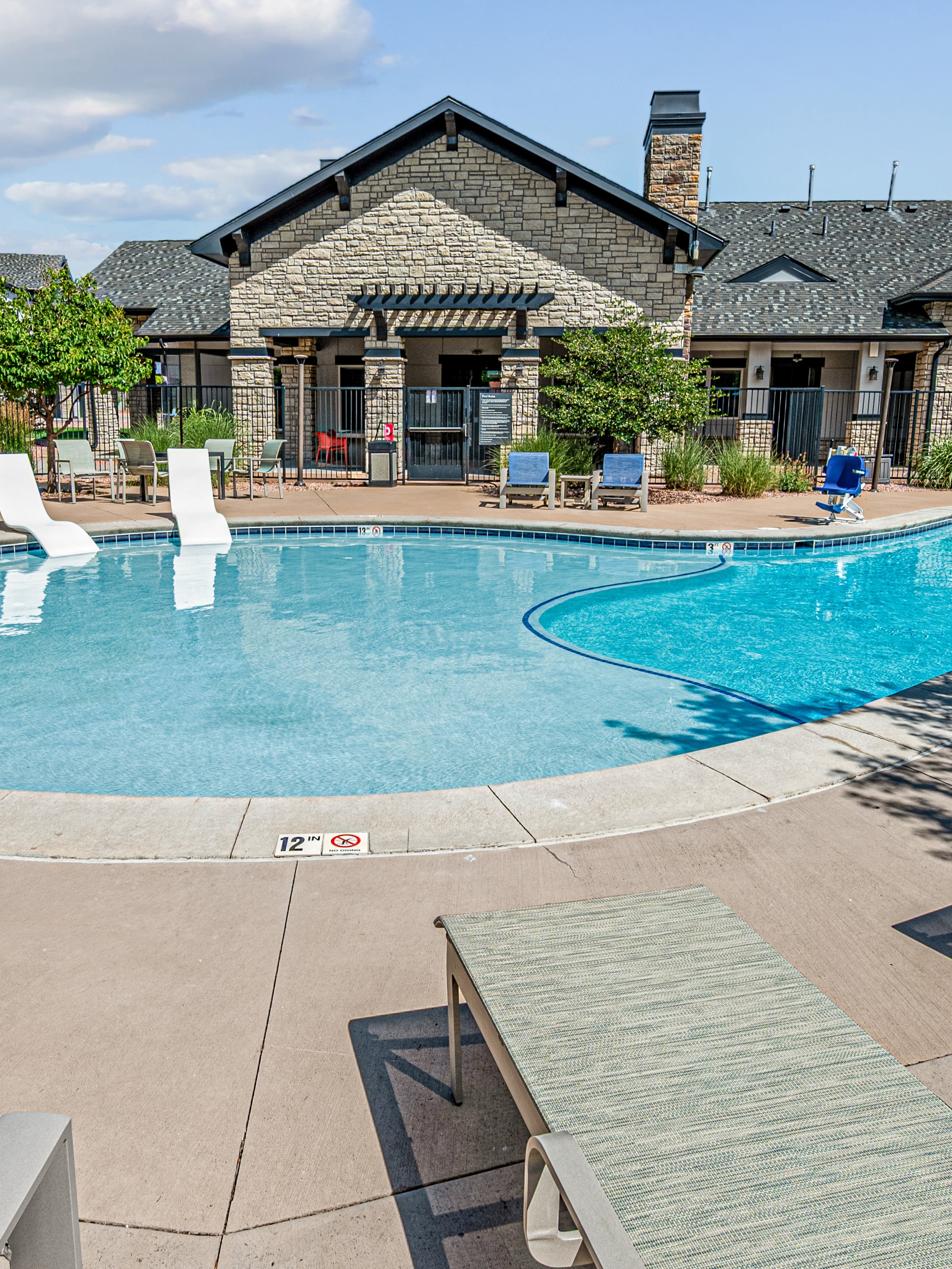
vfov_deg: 67.3
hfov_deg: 53.0
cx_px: 455
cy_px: 612
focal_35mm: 26
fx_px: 953
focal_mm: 14
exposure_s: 1/320
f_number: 10
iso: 100
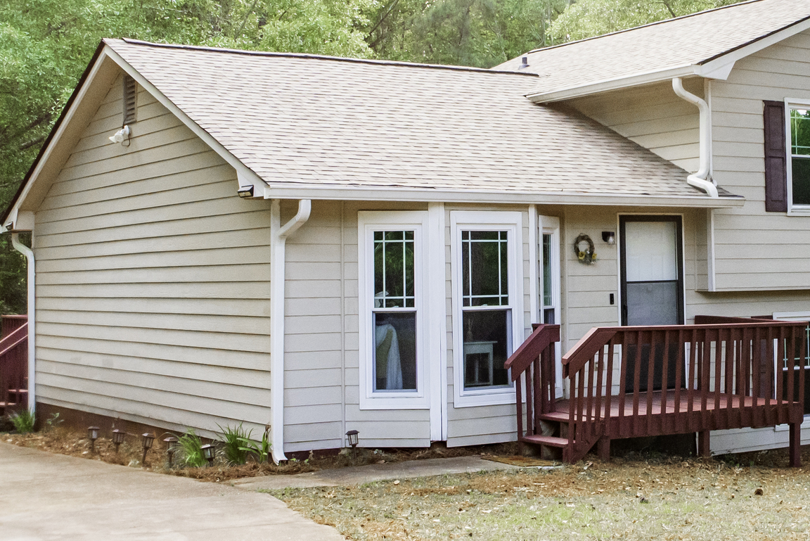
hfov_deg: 30.7
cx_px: 630
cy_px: 166
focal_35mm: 64
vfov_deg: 21.2
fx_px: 1440
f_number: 8
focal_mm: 24
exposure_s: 1/160
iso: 1000
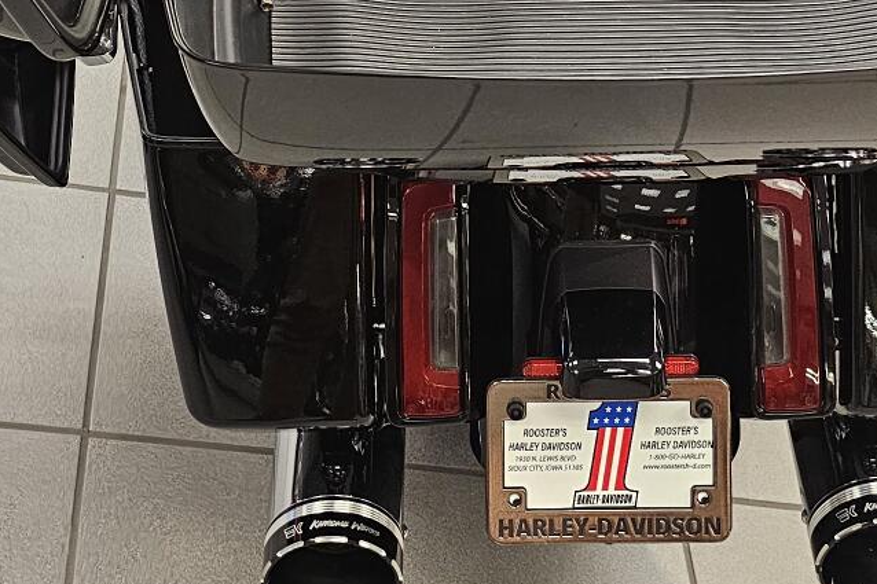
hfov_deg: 27.0
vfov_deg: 16.2
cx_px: 491
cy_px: -366
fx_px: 1826
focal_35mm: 75
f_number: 1.7
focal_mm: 6.3
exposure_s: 1/120
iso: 320
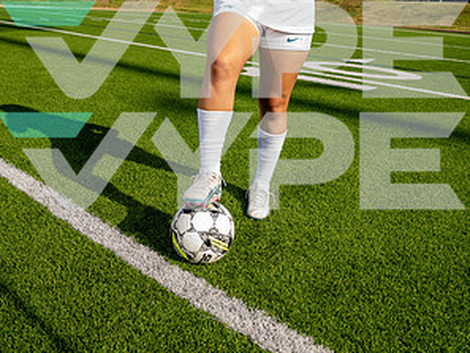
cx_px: 234
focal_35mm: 35
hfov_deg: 52.6
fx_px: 475
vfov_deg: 38.5
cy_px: 51
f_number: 7.1
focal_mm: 24
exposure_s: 1/125
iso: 50
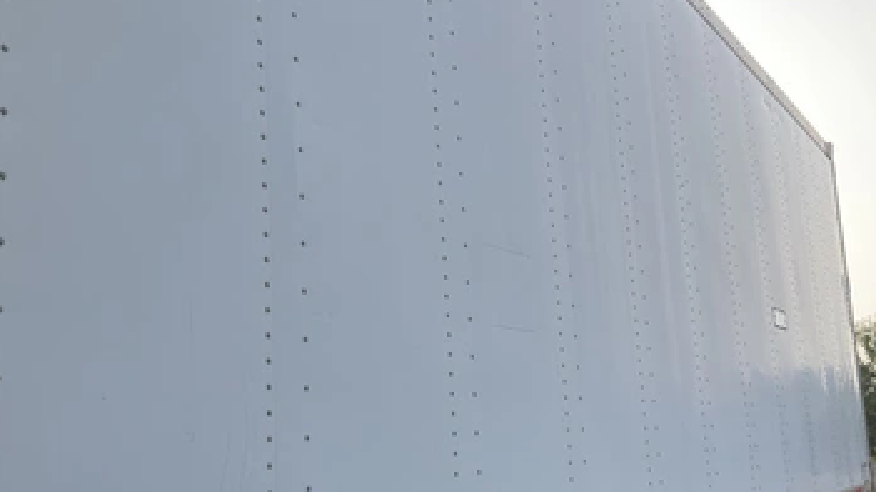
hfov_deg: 55.3
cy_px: 337
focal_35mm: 36
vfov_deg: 32.4
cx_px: 462
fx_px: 836
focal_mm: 3
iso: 25
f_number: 1.8
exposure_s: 1/709
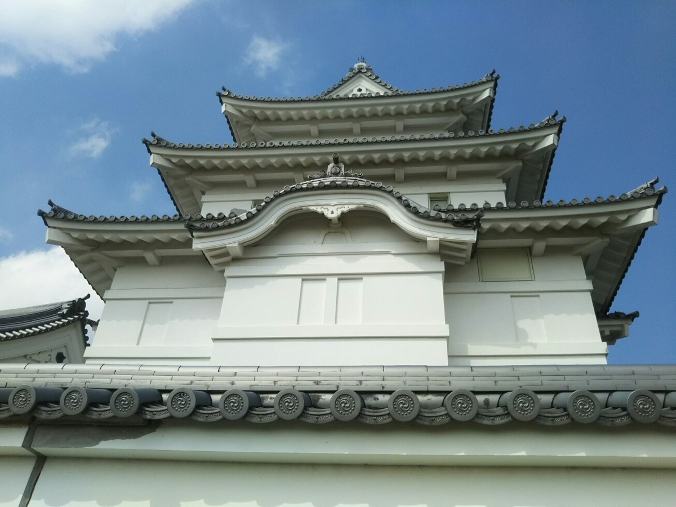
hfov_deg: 60.0
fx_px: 586
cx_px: 338
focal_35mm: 30
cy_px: 254
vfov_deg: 46.8
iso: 25
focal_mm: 4
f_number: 2.2
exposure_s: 1/1502
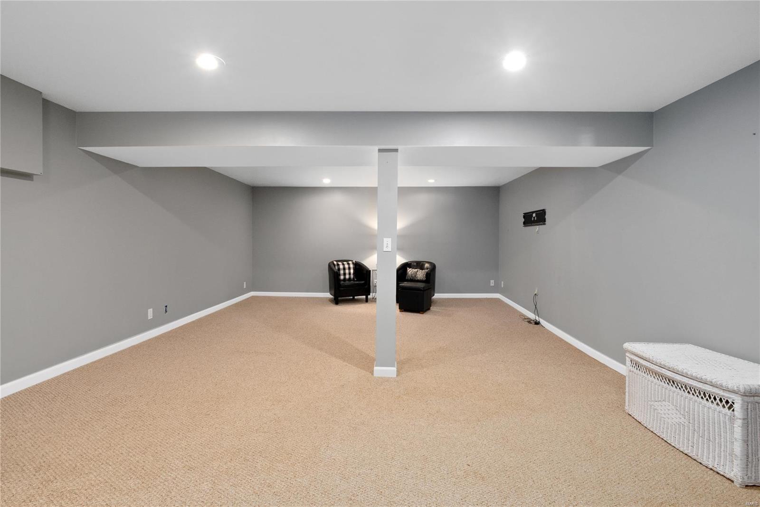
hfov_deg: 96.7
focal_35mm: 16
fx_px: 338
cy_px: 254
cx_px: 380
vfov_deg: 73.8
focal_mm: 8
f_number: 8
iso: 400
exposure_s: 1/1.25
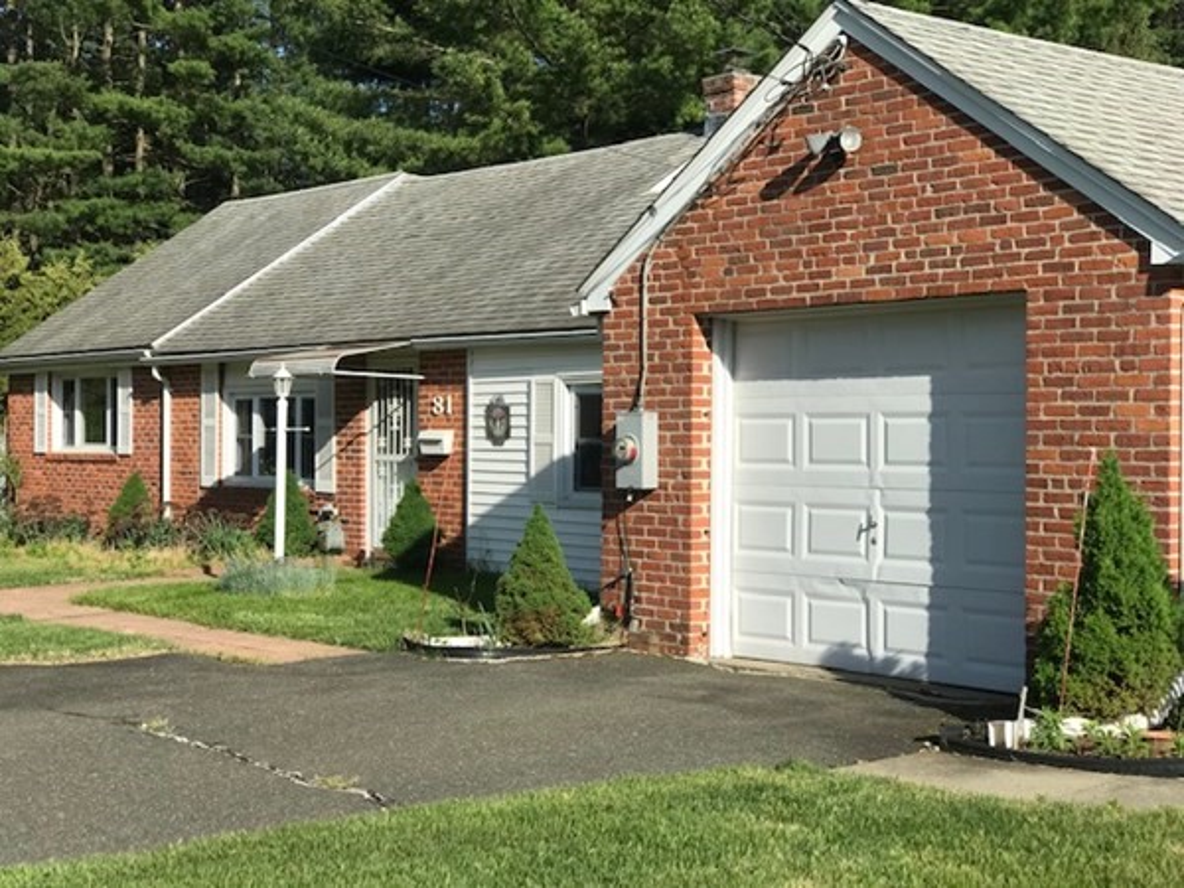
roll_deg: -0.4
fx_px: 1950
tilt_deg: -0.4
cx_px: 592
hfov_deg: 33.8
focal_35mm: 57
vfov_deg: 25.7
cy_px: 444
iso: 20
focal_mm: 6.6
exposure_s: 1/812
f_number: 2.8
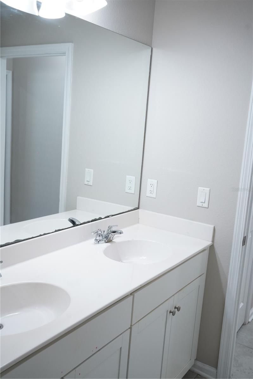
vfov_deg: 54.5
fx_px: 369
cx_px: 126
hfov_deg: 37.8
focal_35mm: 35
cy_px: 190
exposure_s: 1/60
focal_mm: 35
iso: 2000
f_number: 6.3
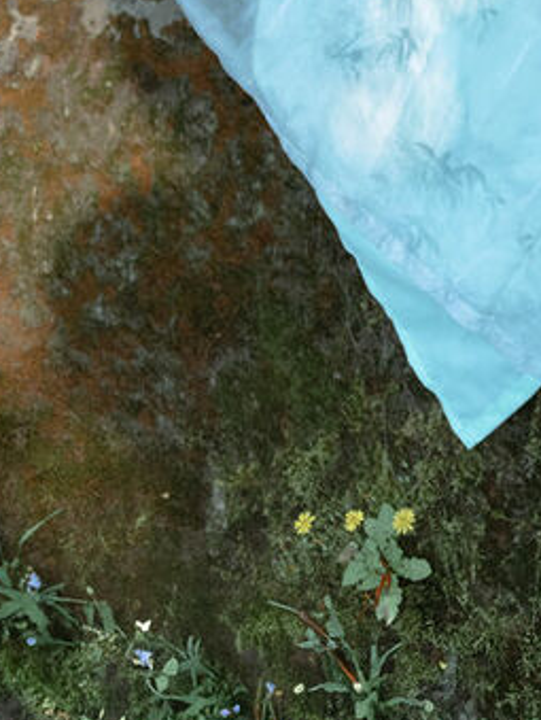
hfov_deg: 8.5
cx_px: 1099
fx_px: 3432
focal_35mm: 165
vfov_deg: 11.1
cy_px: -616
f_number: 2.5
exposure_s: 1/1250
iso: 320
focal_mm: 50
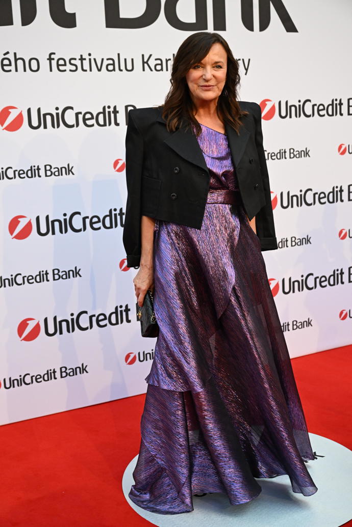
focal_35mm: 49
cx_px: 176
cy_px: 264
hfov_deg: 27.5
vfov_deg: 40.3
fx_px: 719
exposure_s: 1/800
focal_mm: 49
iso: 2500
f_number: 4.5
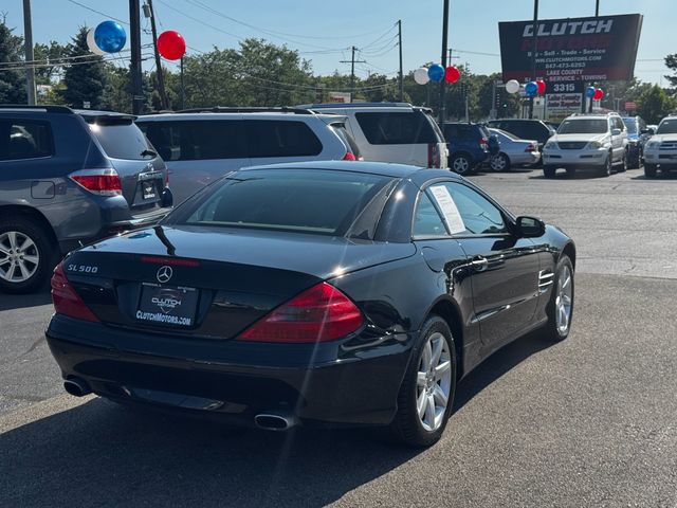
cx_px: 338
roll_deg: -0.1
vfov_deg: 30.3
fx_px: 939
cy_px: 254
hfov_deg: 39.7
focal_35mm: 48
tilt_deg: -8.4
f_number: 1.78
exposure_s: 1/2833
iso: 64
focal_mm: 6.76
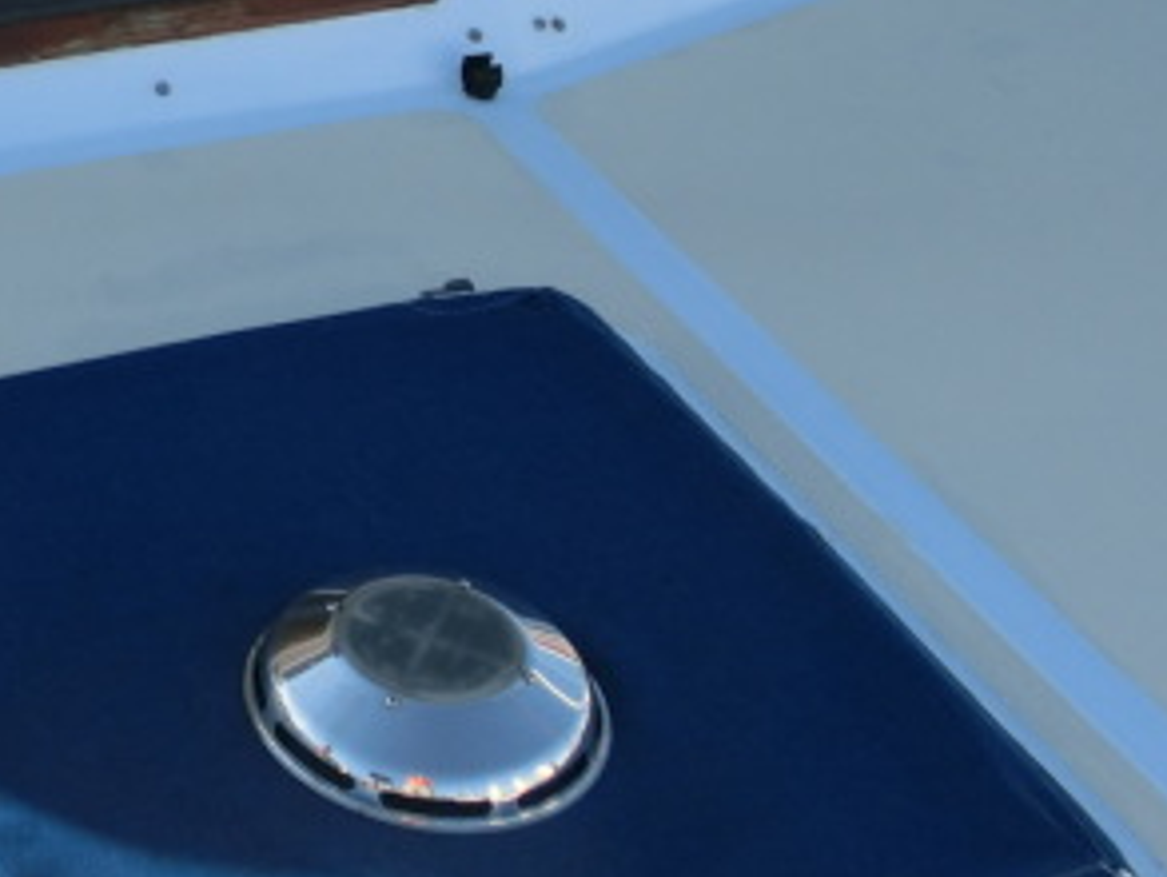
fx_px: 2766
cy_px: -275
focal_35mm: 82
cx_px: -267
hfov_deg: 21.9
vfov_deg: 16.9
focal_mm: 5.36
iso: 80
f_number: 3.5
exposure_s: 1/640
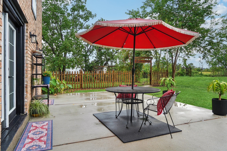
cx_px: 114
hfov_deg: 73.7
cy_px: 76
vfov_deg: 53.1
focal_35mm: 24
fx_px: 151
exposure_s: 1/250
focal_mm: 24
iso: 500
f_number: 8
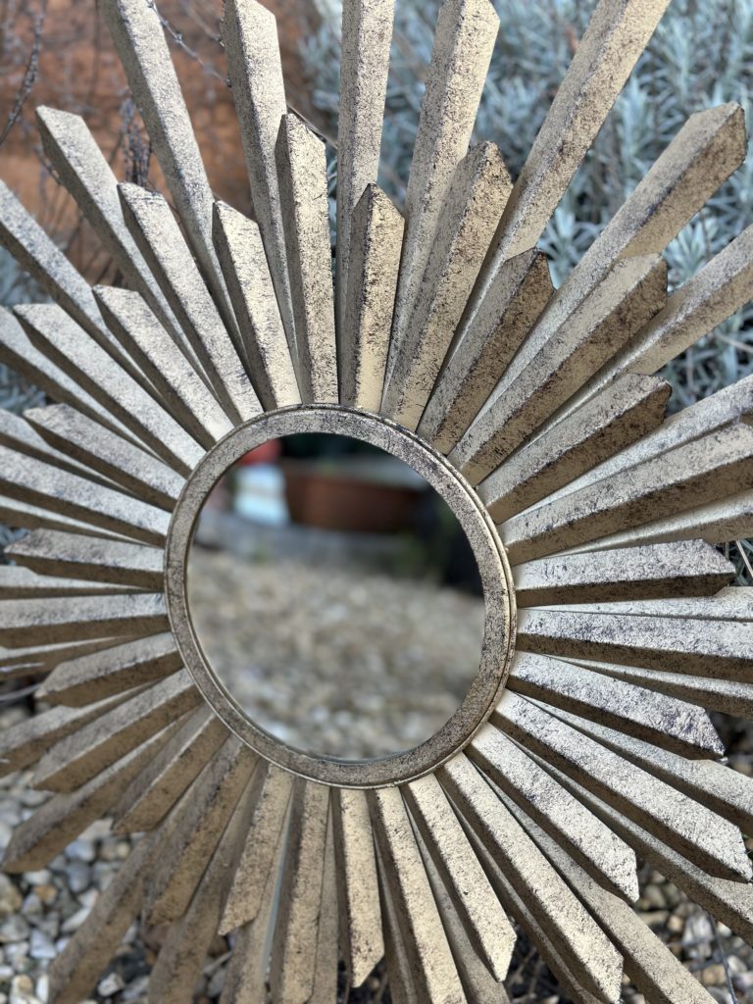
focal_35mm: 48
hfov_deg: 30.3
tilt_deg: -25.4
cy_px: 502
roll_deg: -0.3
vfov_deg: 39.7
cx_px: 376
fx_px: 1392
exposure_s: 1/229
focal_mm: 6.86
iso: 80
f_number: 1.78
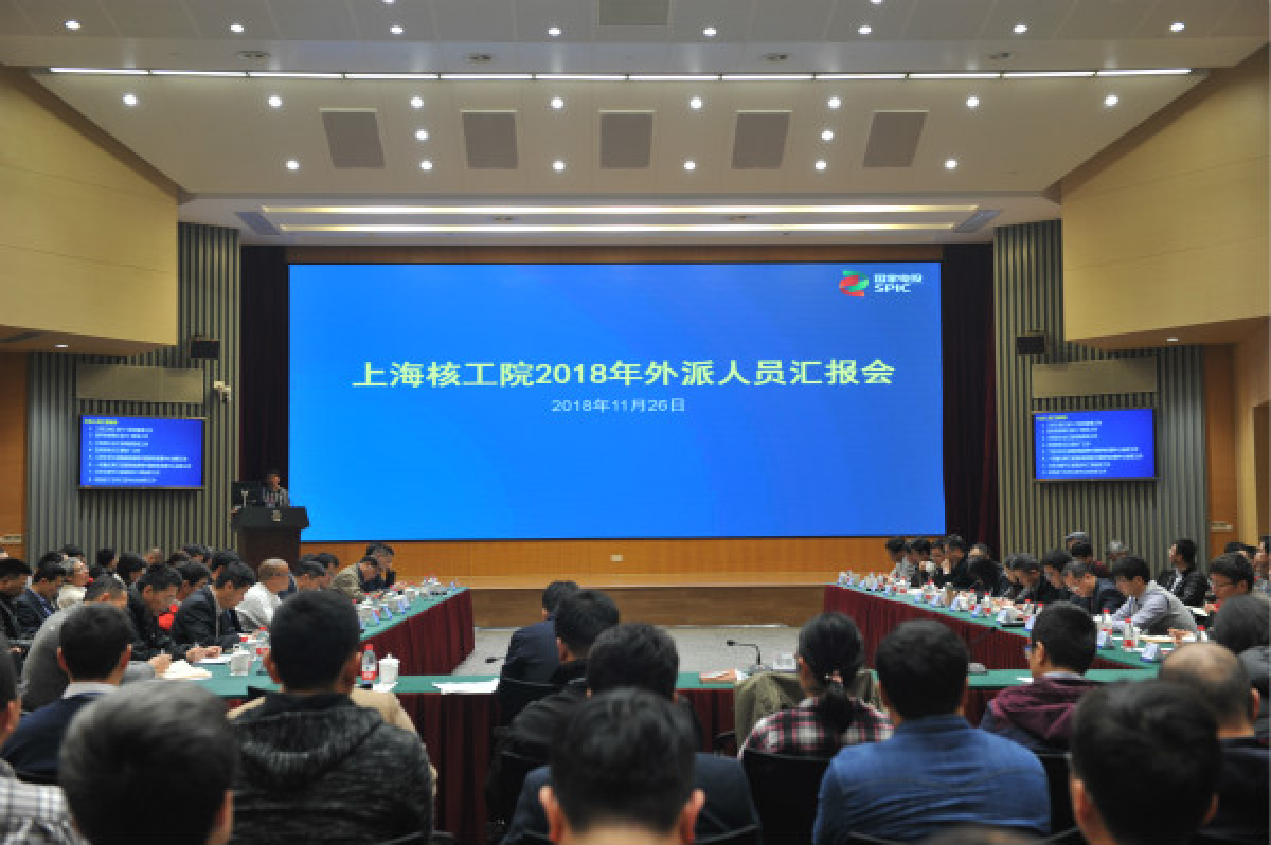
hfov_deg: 43.6
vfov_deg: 29.8
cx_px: 636
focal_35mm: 45
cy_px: 422
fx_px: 1587
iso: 560
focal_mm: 45
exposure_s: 1/80
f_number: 4.5
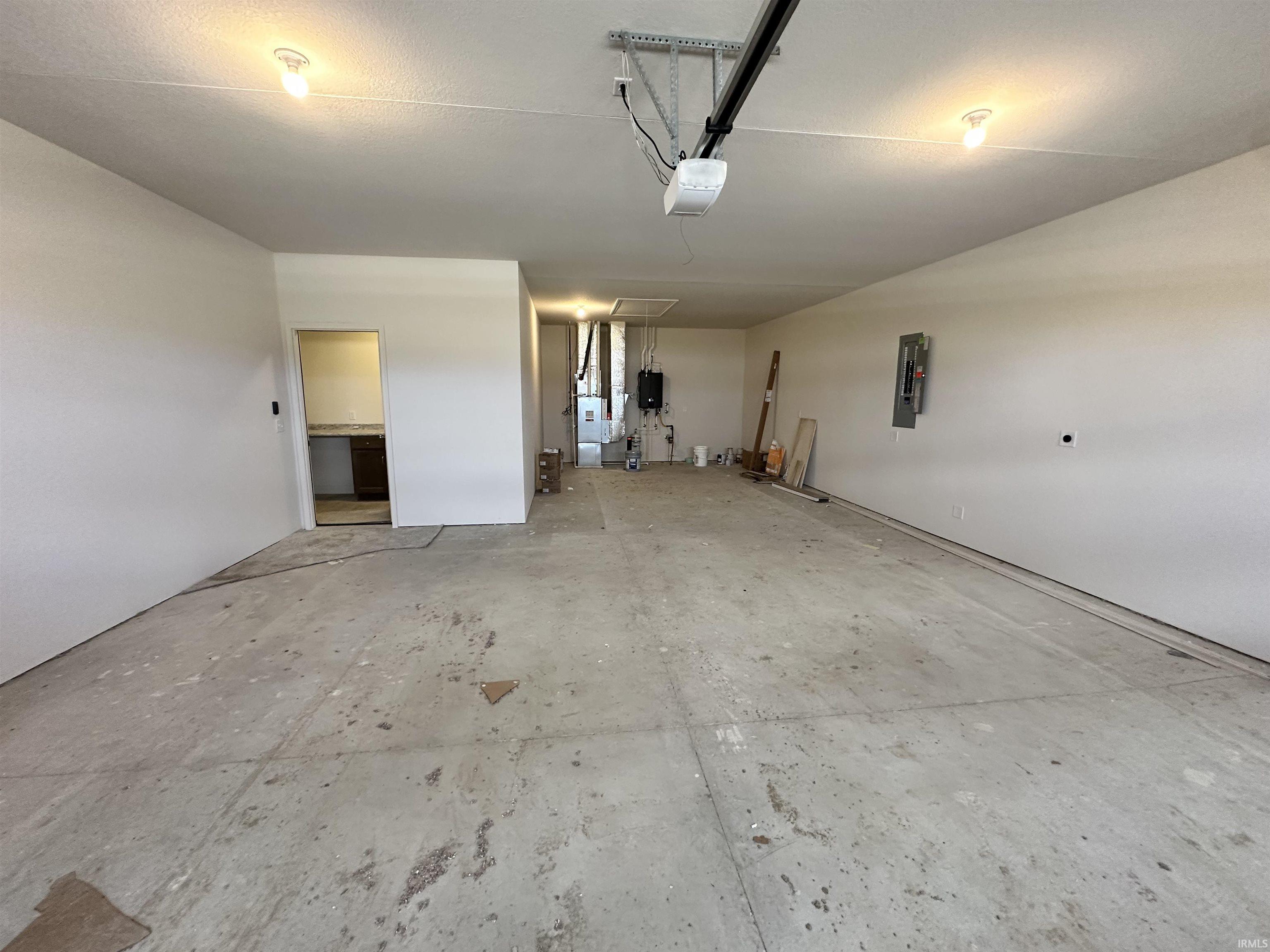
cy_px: 476
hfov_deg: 102.1
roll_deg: -0.6
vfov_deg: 85.7
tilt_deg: -9.5
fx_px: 514
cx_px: 635
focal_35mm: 14
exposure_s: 1/120
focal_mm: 2.22
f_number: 2.2
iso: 320
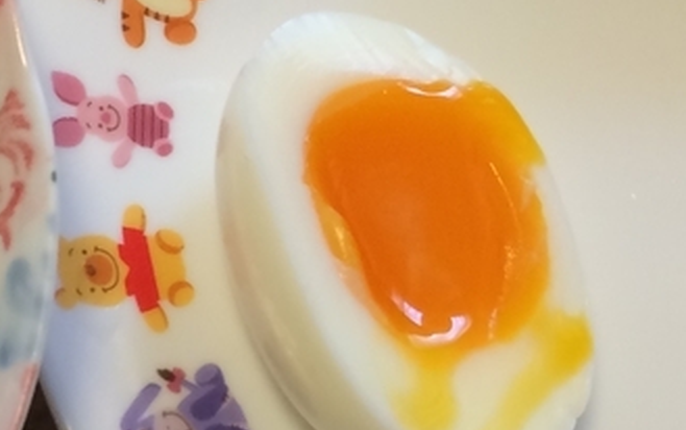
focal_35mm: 112
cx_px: 115
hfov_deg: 18.4
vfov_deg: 11.7
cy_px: 296
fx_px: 2095
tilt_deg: -75.4
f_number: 2.2
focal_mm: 4.15
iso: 50
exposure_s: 1/30
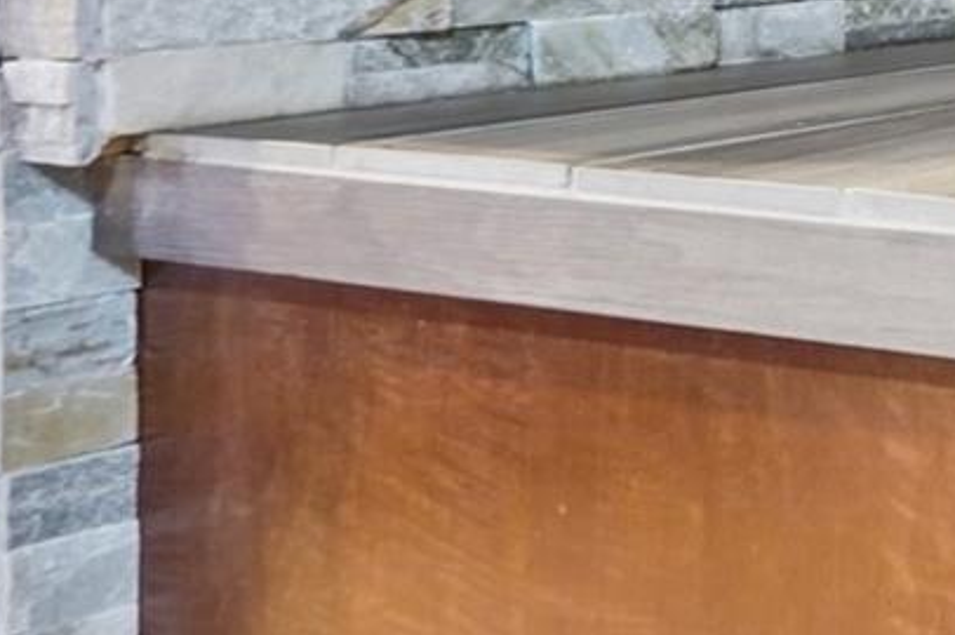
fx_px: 1882
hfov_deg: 19.1
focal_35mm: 71
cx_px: 1851
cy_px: -139
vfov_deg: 18.1
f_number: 8
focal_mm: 12
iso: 400
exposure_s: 2
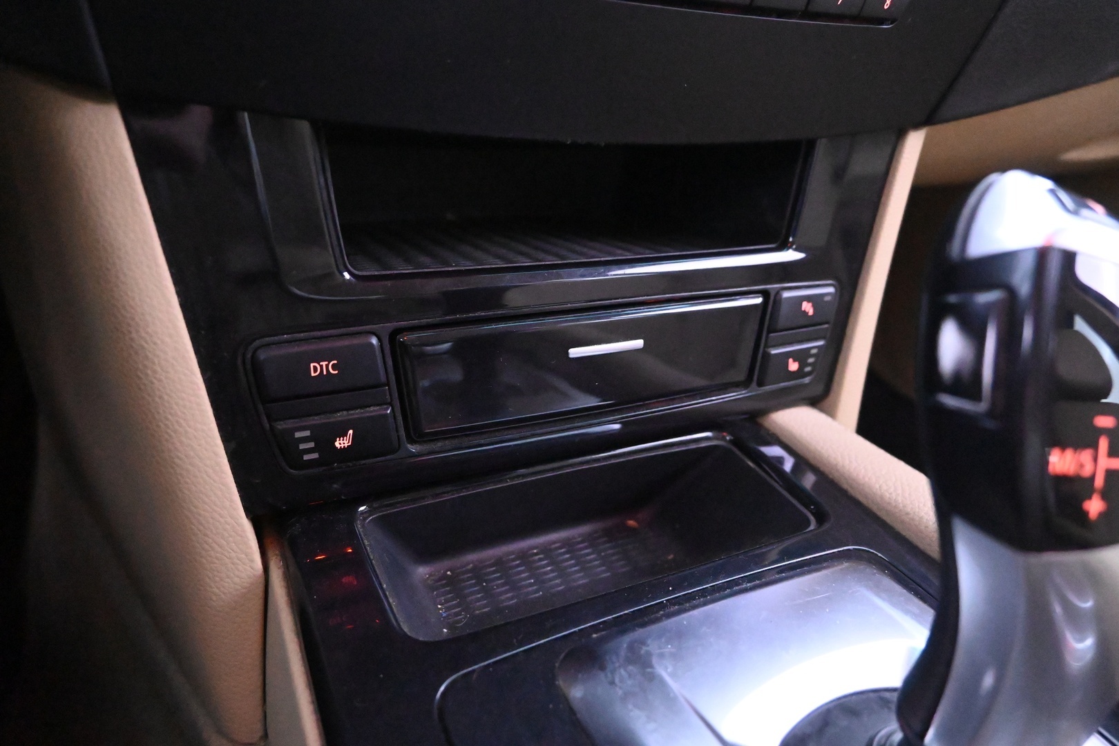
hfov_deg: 73.7
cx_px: 560
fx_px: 746
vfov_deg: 53.1
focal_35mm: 24
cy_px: 373
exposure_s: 1/25
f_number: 4
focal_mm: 16
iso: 16000
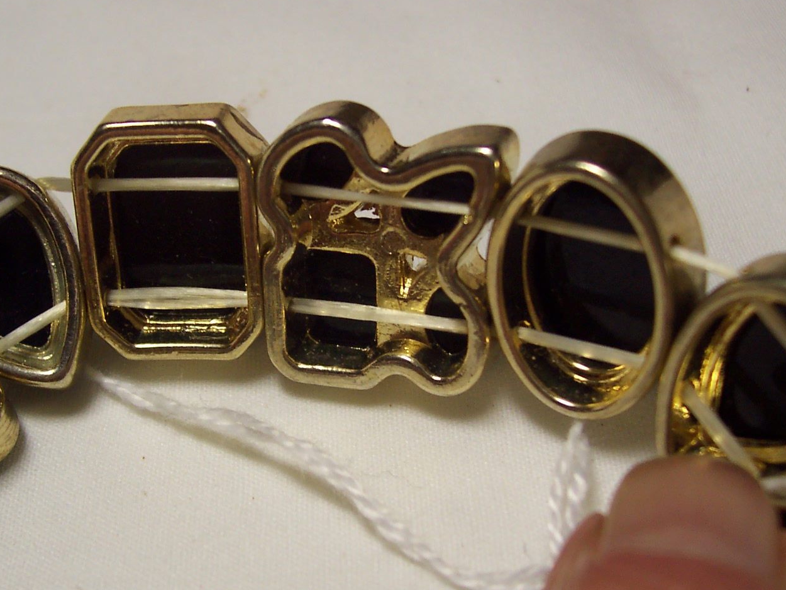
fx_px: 1113
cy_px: 321
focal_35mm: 49
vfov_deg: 29.7
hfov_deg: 38.8
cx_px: 346
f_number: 2.8
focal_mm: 5.6
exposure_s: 1/60
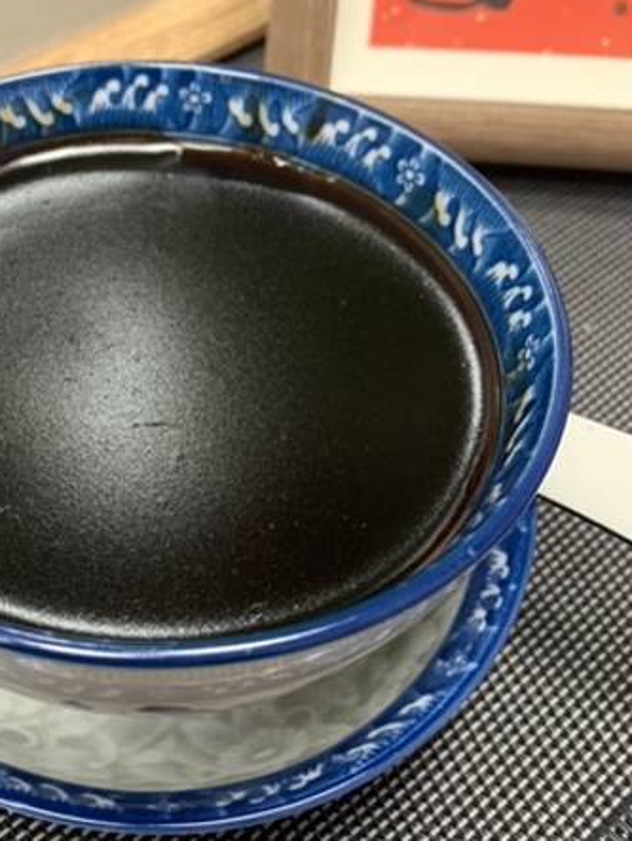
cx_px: 131
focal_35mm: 43
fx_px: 1045
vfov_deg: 43.6
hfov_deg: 32.8
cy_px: 331
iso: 320
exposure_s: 1/40
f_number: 1.8
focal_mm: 4.25
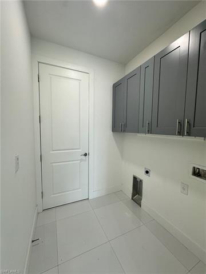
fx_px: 111
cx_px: 103
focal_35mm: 14
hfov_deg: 85.7
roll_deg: -2.0
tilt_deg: -3.3
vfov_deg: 102.1
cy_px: 137
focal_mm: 2.22
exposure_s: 1/120
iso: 160
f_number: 2.2
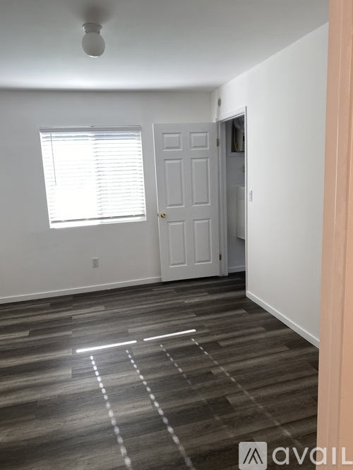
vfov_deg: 67.3
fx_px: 354
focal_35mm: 26
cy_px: 235
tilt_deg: -8.5
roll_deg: +1.3
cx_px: 176
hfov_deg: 53.0
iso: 40
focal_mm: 4.25
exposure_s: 1/120
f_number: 1.8
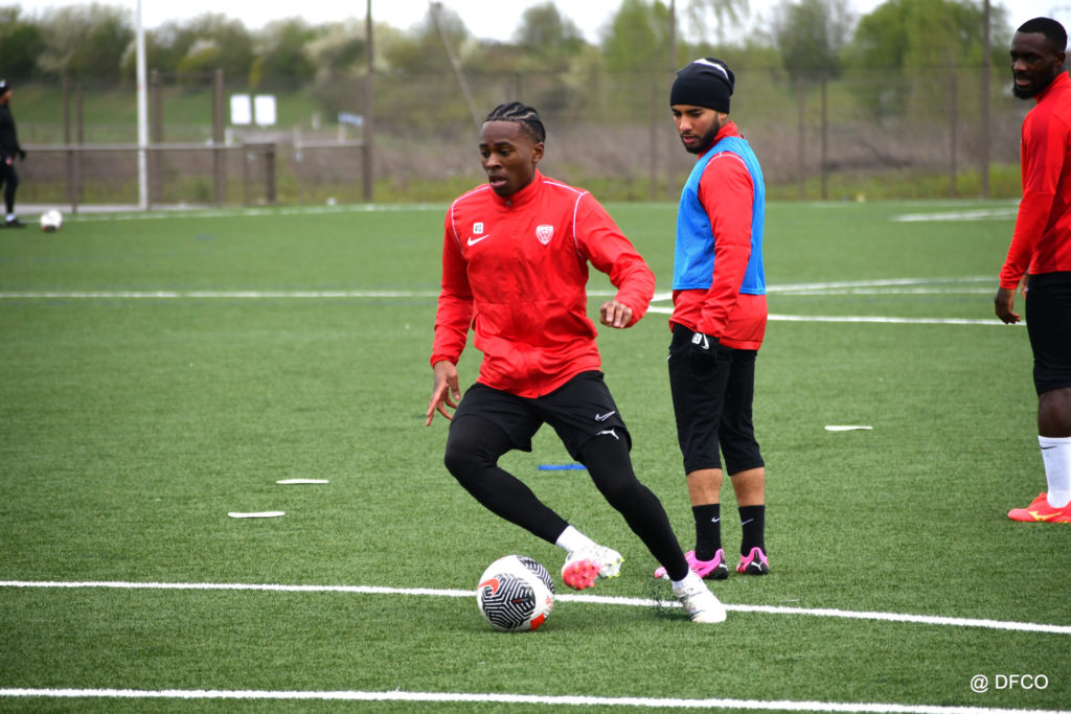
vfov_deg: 5.4
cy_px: 357
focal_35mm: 255
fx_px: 7587
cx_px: 536
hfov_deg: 8.1
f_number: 5
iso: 400
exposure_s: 1/1250
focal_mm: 170
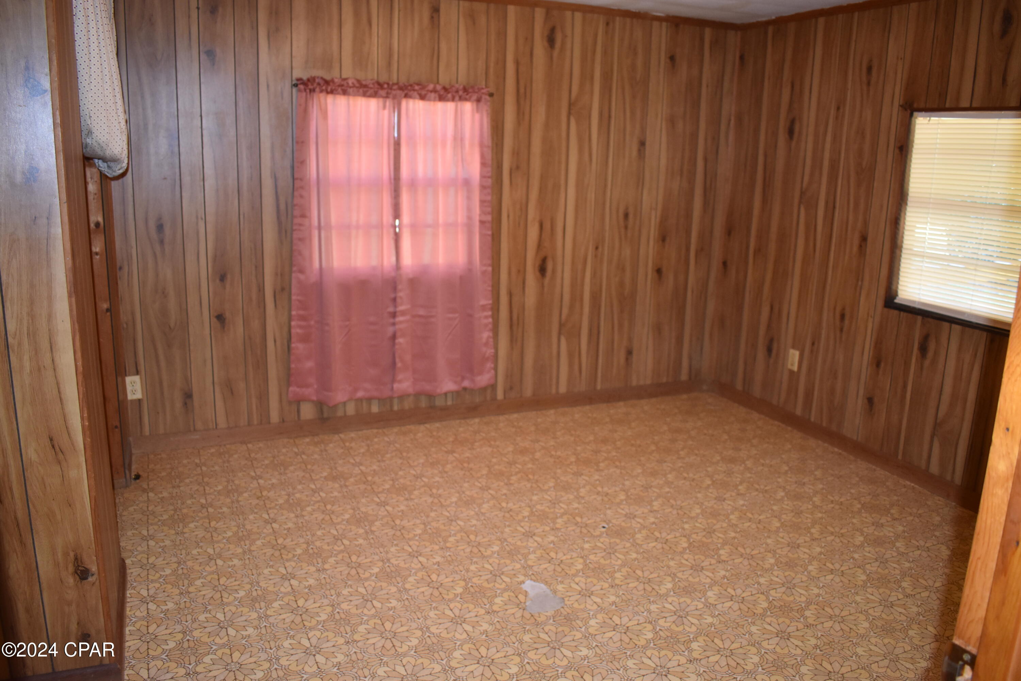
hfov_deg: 67.4
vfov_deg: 47.9
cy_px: 340
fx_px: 766
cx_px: 510
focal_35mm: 27
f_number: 3.5
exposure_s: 1/60
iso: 1100
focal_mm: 18
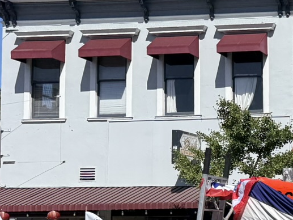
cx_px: 473
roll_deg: +0.2
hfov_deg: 17.8
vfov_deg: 15.5
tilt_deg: +4.2
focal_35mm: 95
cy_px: 178
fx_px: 804
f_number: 1.78
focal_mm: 6.76
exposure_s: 1/5714
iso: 80
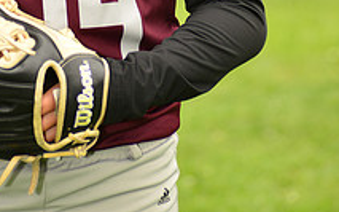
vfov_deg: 3.2
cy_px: -220
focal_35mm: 403
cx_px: 68
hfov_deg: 5.2
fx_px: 3722
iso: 100
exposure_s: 1/250
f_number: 5
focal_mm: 145
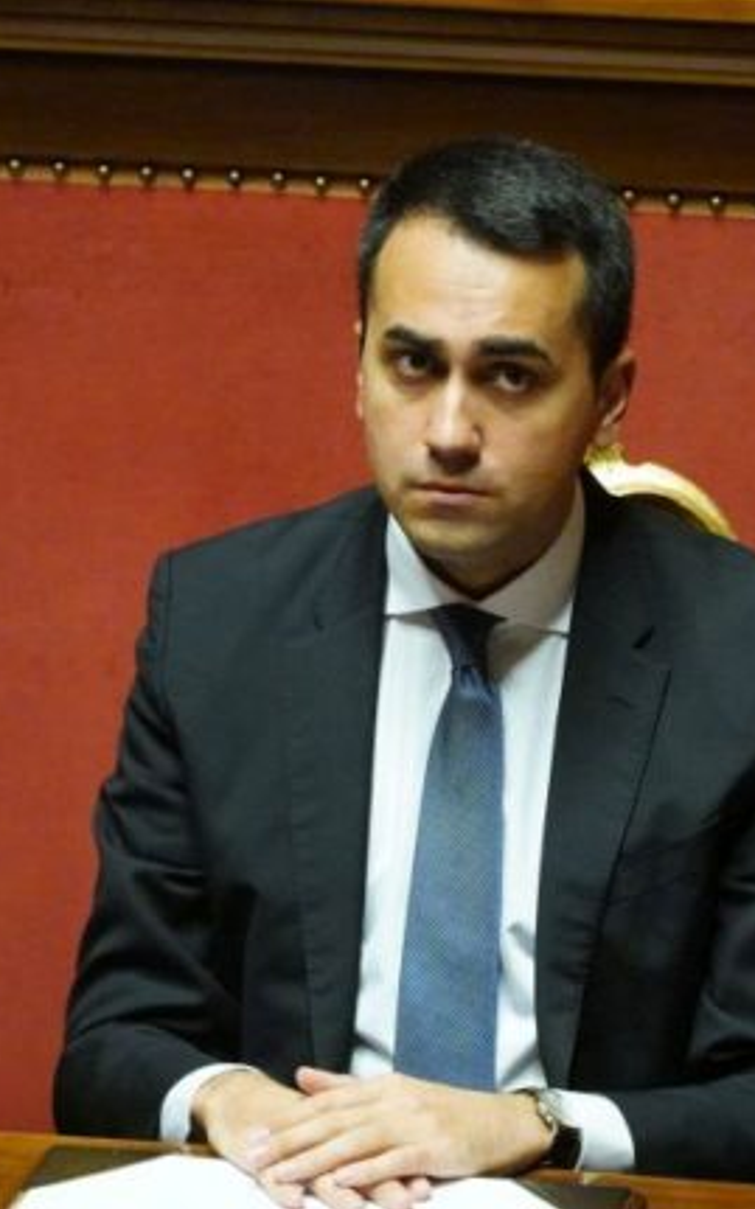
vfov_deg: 2.8
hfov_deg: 1.7
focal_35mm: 753
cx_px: 463
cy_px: 604
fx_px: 24815
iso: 12800
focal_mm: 327
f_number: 5.6
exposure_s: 1/160
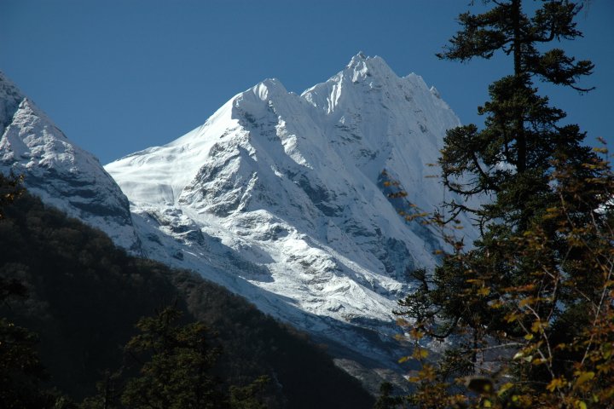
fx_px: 1791
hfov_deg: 19.5
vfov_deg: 13.0
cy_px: 204
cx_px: 307
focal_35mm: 105
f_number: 6.3
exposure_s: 1/1000
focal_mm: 70
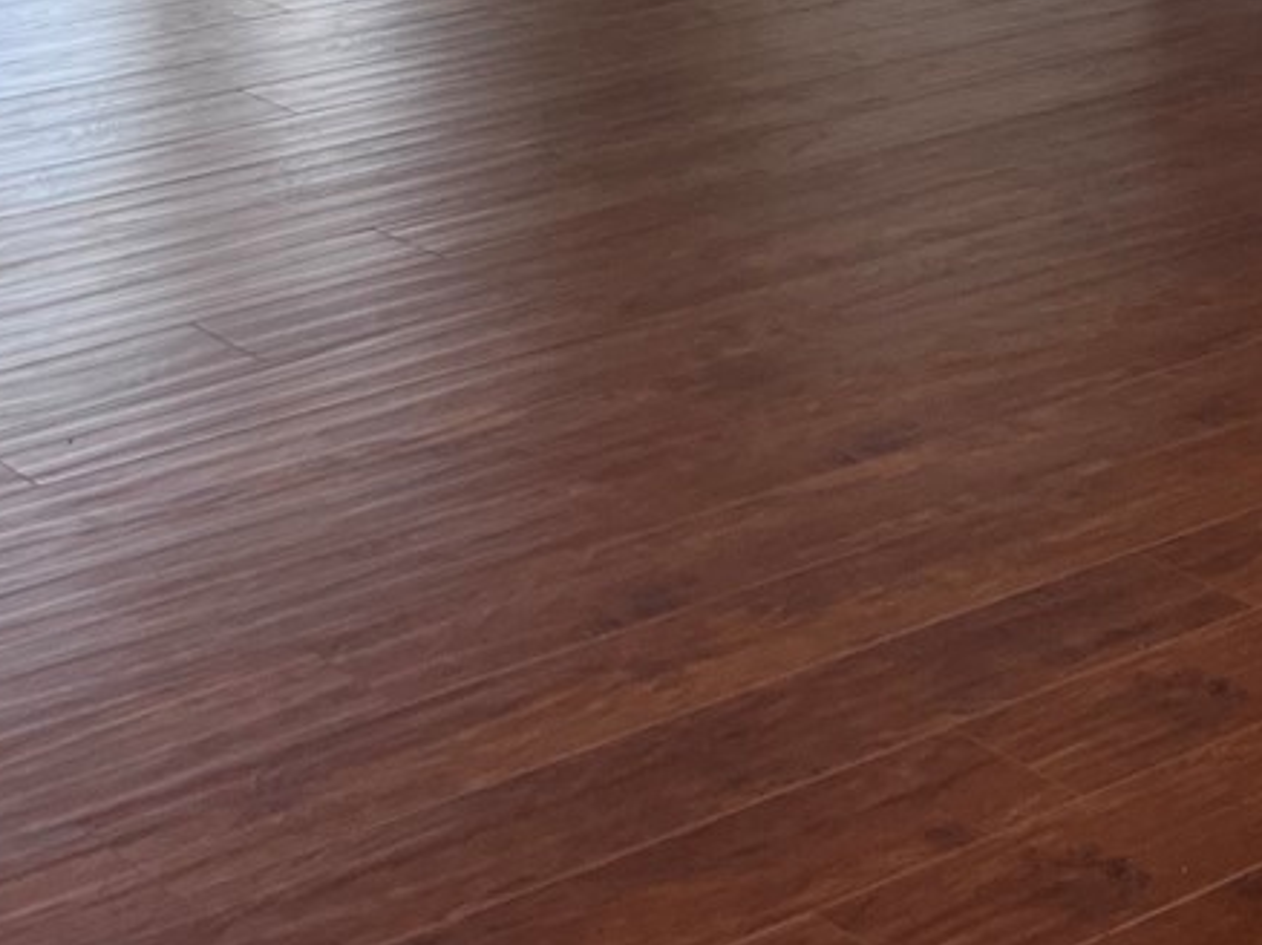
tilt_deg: -5.9
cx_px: 464
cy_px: -594
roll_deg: +0.8
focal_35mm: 95
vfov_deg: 14.2
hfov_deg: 20.6
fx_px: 3462
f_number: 1.6
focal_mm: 5.1
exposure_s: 1/60
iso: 64
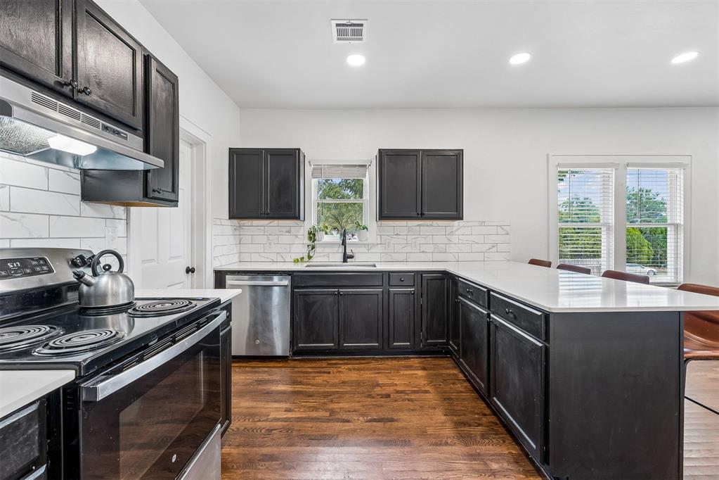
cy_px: 240
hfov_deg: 100.4
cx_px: 360
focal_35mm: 15
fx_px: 300
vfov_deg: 77.3
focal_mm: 10
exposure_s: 1/8
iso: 100
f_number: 6.3
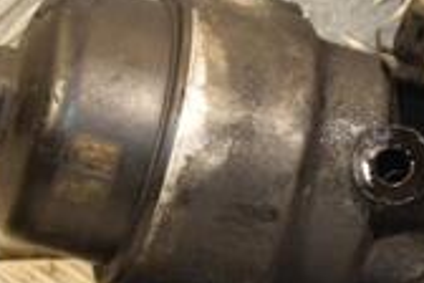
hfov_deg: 7.4
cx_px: 363
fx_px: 3286
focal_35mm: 279
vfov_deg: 4.9
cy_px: 205
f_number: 5
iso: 800
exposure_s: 1/125
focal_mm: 52
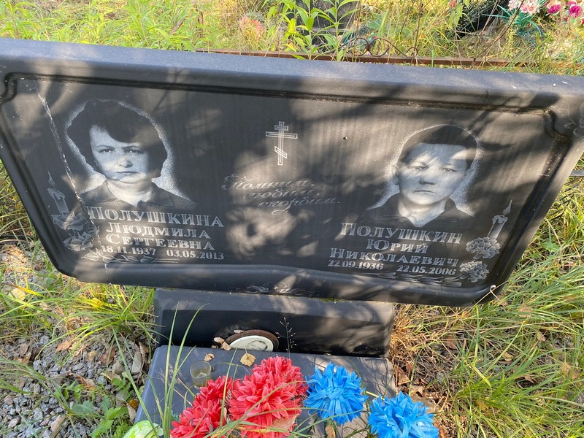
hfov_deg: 67.3
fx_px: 439
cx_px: 292
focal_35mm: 26
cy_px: 219
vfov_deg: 53.1
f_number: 1.8
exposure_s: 1/122
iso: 50
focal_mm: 4.25
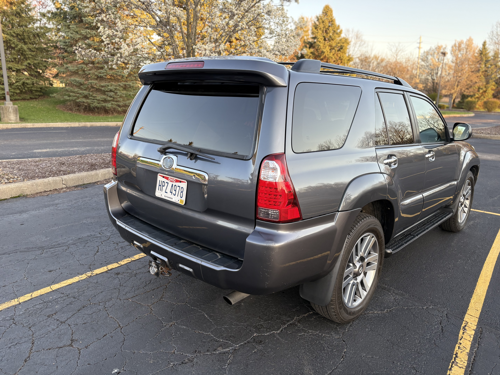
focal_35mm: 26
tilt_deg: -13.3
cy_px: 188
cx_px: 250
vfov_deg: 53.1
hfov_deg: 67.3
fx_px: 376
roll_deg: -0.9
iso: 50
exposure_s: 1/122
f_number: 1.6
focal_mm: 5.96
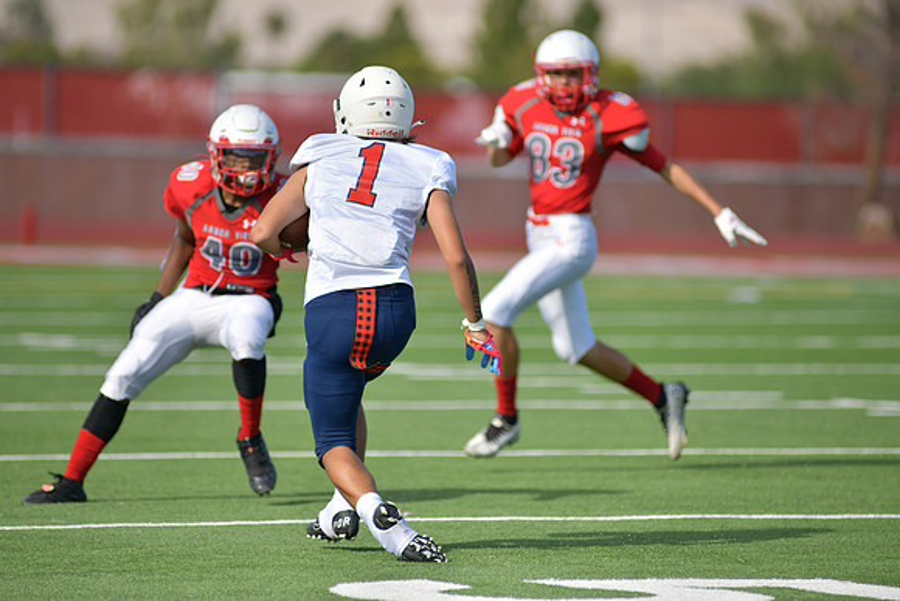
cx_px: 450
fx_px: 7501
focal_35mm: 300
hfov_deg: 6.9
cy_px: 300
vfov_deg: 4.6
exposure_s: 1/2000
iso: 125
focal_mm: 300
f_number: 3.5
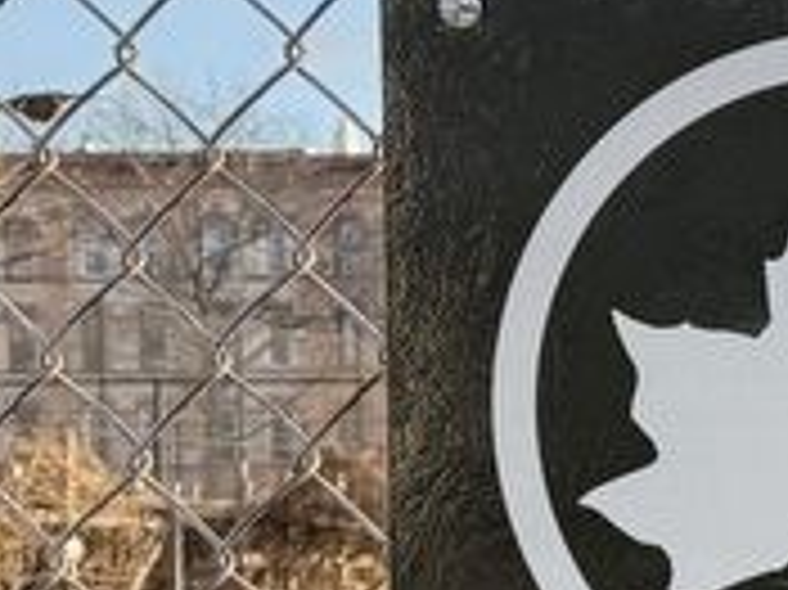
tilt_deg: -2.1
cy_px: 671
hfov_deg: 13.7
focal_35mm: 110
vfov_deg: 13.2
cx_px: 1797
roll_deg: -0.7
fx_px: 2502
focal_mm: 6.76
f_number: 1.78
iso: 100
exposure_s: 1/1032
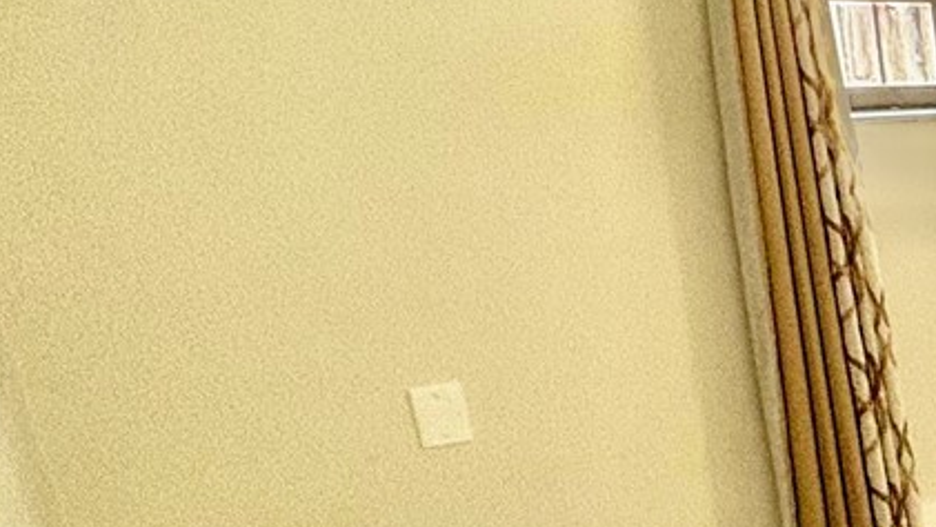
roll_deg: -1.0
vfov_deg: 20.6
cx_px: 1683
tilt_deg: -15.4
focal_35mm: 58
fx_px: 1440
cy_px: 398
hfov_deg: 22.0
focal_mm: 2.22
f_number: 2.2
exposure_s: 1/60
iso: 250
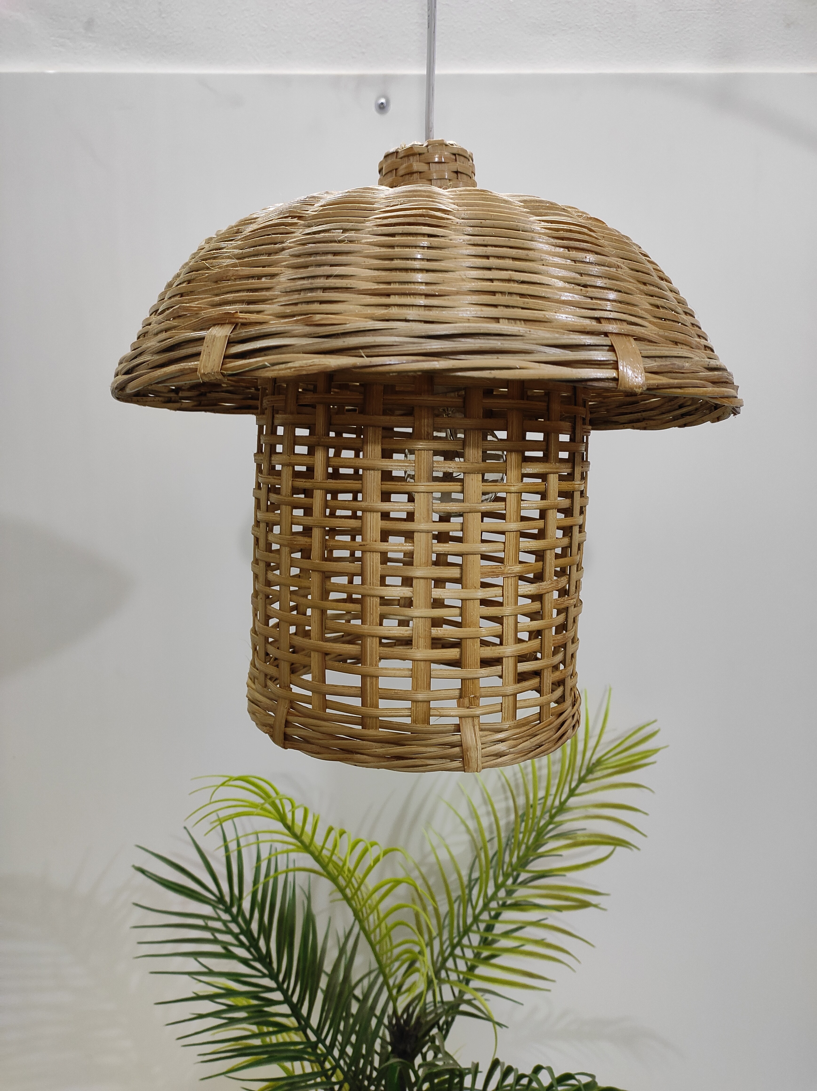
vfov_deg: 91.1
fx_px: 536
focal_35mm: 17
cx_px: 408
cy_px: 546
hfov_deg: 74.6
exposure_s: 1/33
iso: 435
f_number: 1.79
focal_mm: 4.74
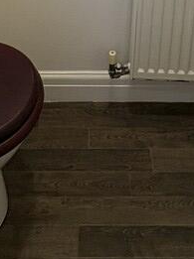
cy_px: -148
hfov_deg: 26.5
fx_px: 412
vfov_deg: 24.9
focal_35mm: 55
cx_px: 93
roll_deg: -0.3
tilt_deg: -15.4
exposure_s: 1/100
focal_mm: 2.22
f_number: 2.2
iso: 200
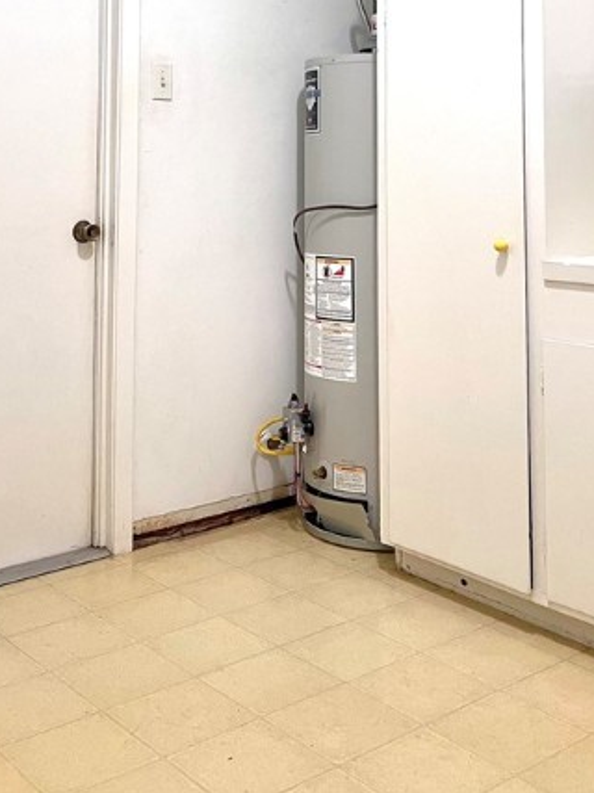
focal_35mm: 45
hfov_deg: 32.2
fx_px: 1030
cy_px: 128
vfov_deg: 39.9
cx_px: 303
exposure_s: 1/60
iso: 80
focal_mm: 5.1
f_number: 1.6
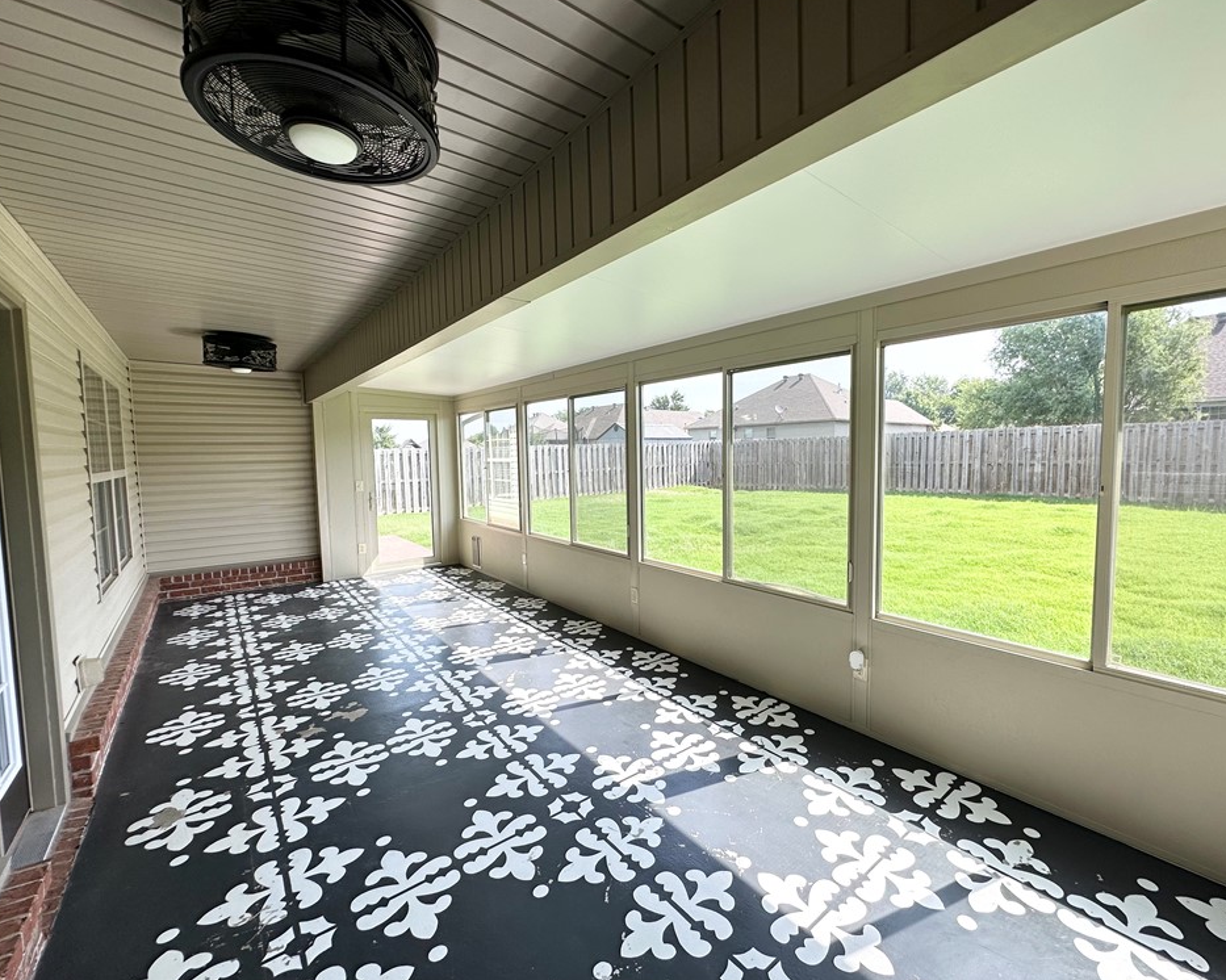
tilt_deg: -4.3
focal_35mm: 15
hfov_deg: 96.7
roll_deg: +0.7
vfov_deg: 84.0
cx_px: 653
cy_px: 490
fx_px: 544
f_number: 2.2
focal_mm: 2.22
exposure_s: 1/481
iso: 40
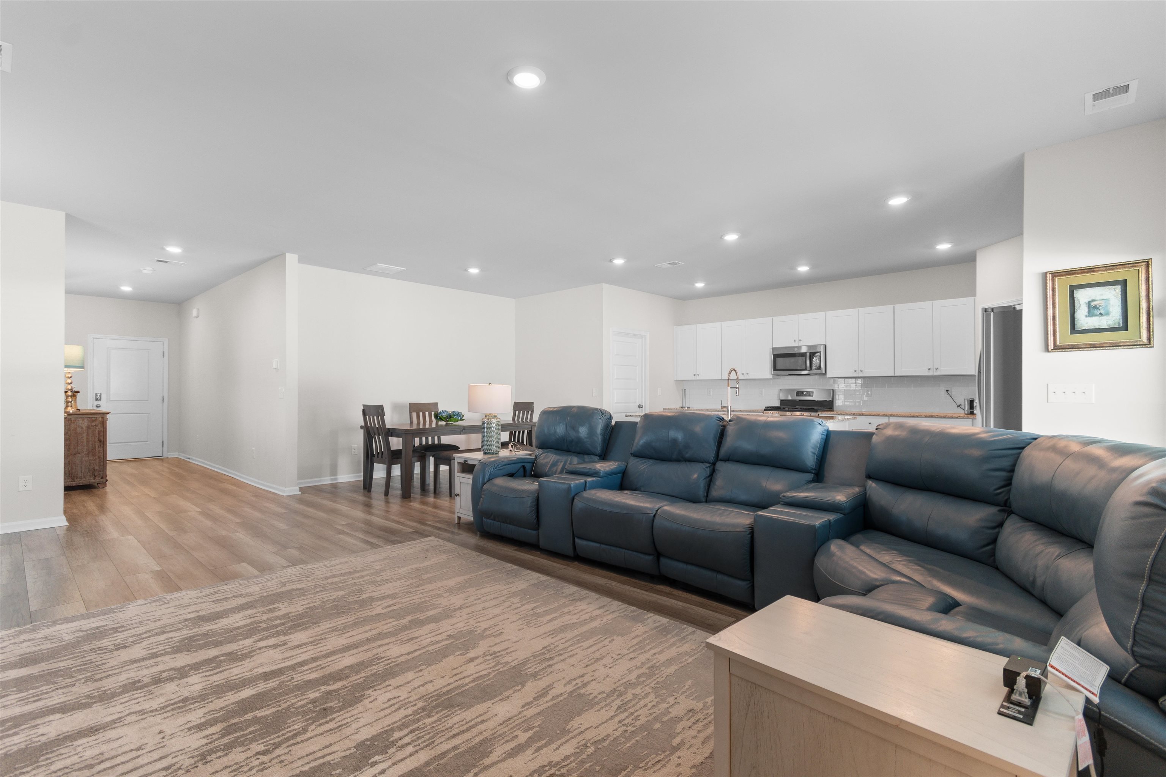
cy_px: 388
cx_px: 583
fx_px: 486
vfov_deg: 77.3
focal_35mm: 15
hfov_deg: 100.4
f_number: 4.5
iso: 100
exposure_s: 1
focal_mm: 10
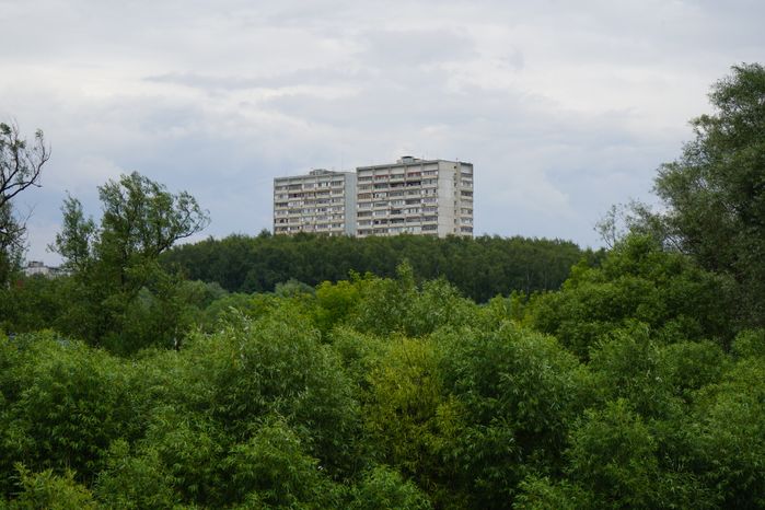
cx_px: 382
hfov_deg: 28.8
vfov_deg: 19.5
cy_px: 255
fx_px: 1487
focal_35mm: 70
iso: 100
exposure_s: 1/160
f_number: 11
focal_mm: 70
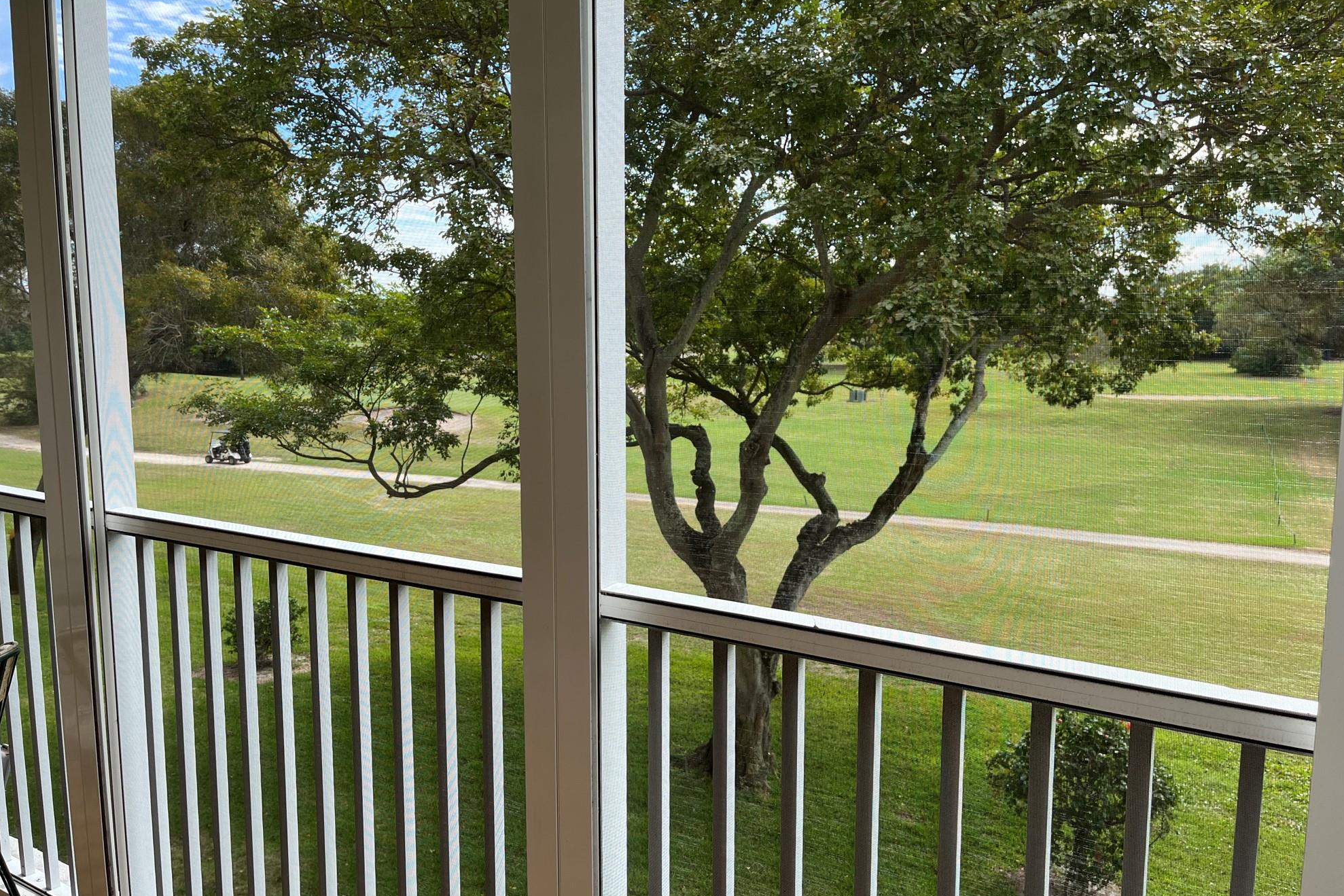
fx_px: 1045
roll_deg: +0.1
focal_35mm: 28
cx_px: 662
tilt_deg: -7.9
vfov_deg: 46.4
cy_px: 453
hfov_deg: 65.5
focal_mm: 5.1
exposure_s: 1/1086
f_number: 1.6
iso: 50
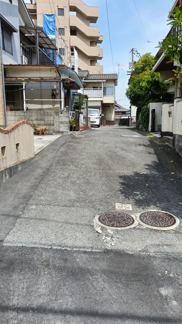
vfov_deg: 67.9
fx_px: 240
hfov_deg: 41.4
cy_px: 160
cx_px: 103
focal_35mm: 28
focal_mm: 4.7
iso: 50
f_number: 1.7
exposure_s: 1/499
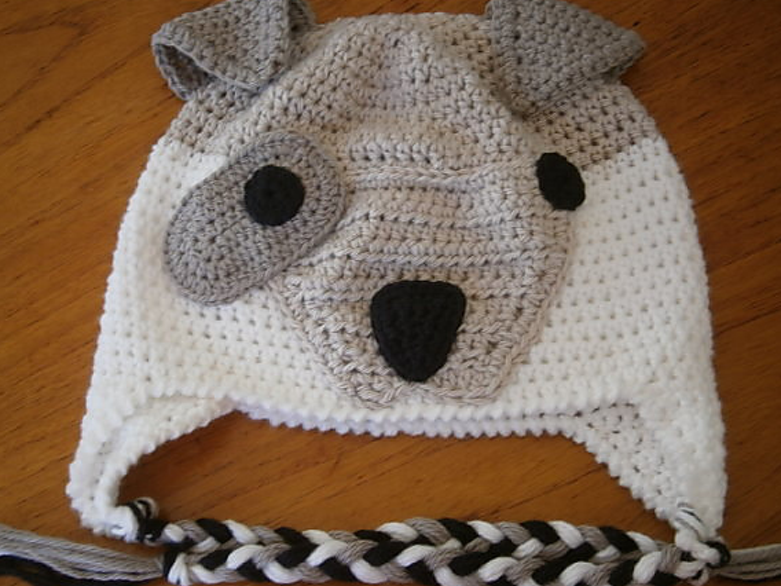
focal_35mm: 53
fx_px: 1196
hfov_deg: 36.2
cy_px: 287
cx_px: 390
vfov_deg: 27.5
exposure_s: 1/40
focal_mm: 8.3
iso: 125
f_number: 3.4
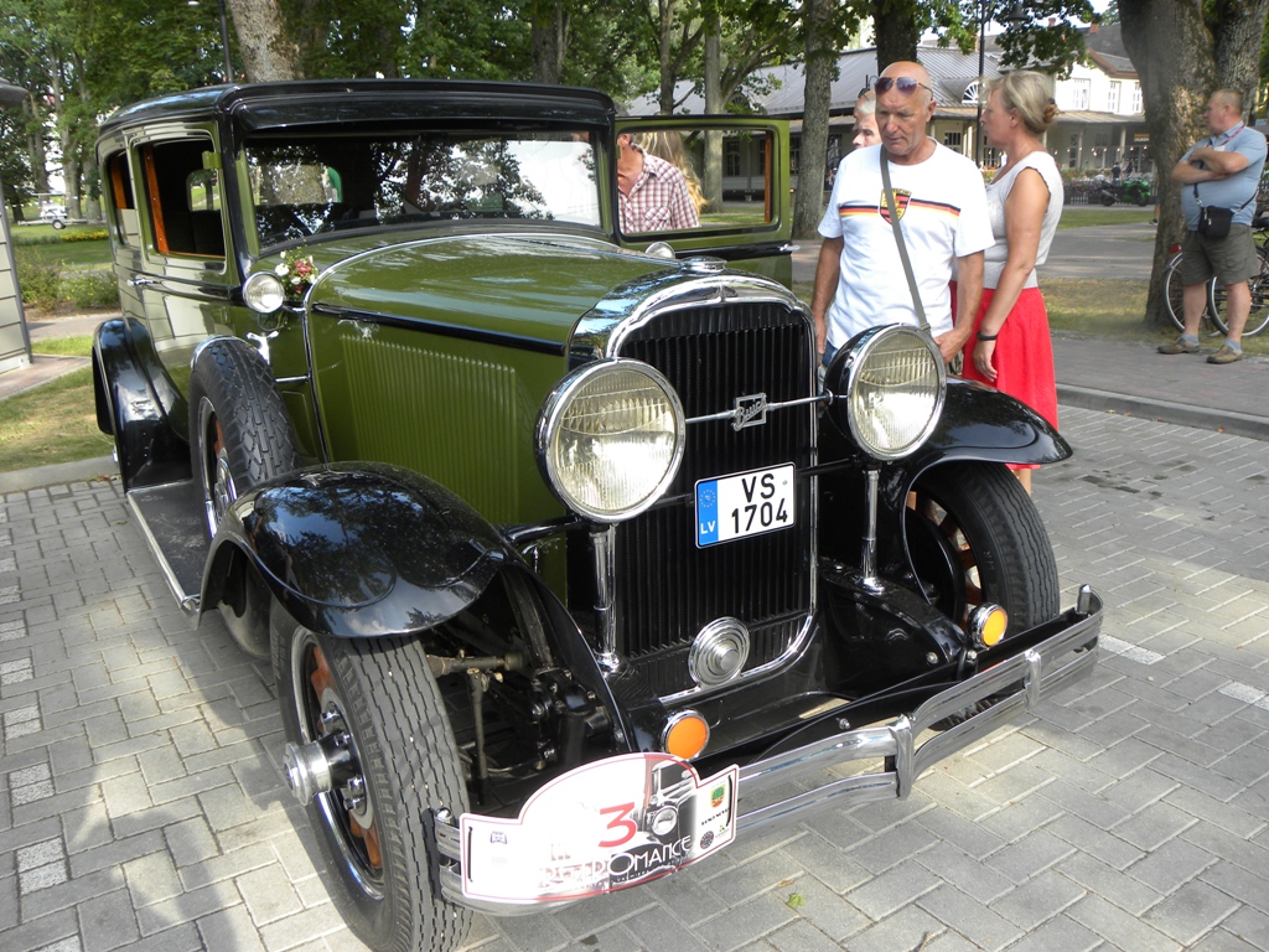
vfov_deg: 48.2
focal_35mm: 29
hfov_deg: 61.7
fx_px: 1063
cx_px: 634
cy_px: 476
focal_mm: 5.2
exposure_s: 1/112
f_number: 3.5
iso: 64
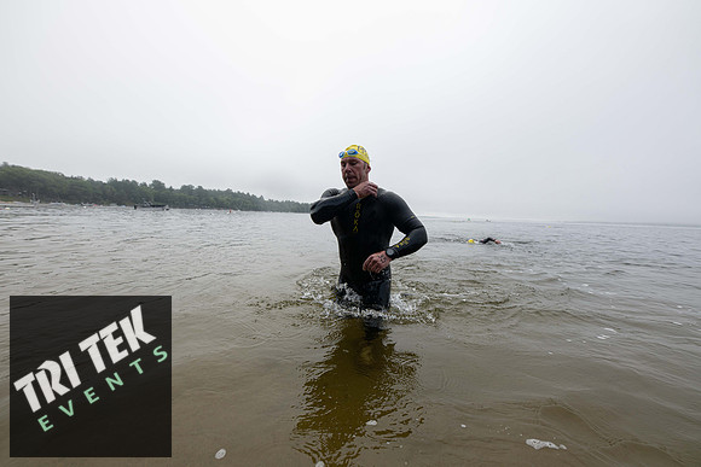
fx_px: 273
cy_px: 234
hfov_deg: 104.2
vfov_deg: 81.2
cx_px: 350
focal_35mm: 14
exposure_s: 1/800
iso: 320
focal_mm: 14
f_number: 4
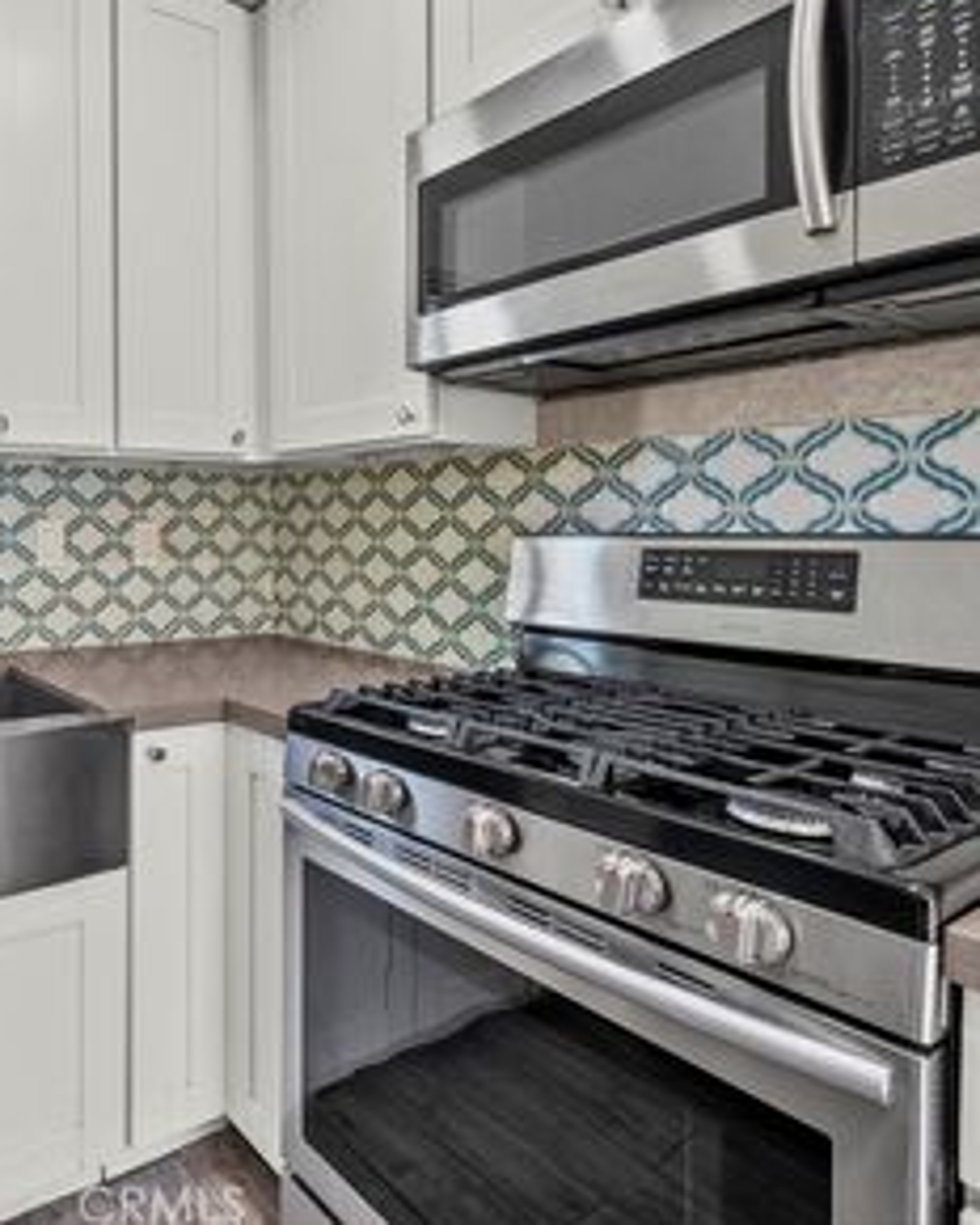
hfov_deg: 57.7
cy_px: 530
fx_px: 761
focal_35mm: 21
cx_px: 127
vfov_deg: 77.2
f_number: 9
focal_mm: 13
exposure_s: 1/3
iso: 250
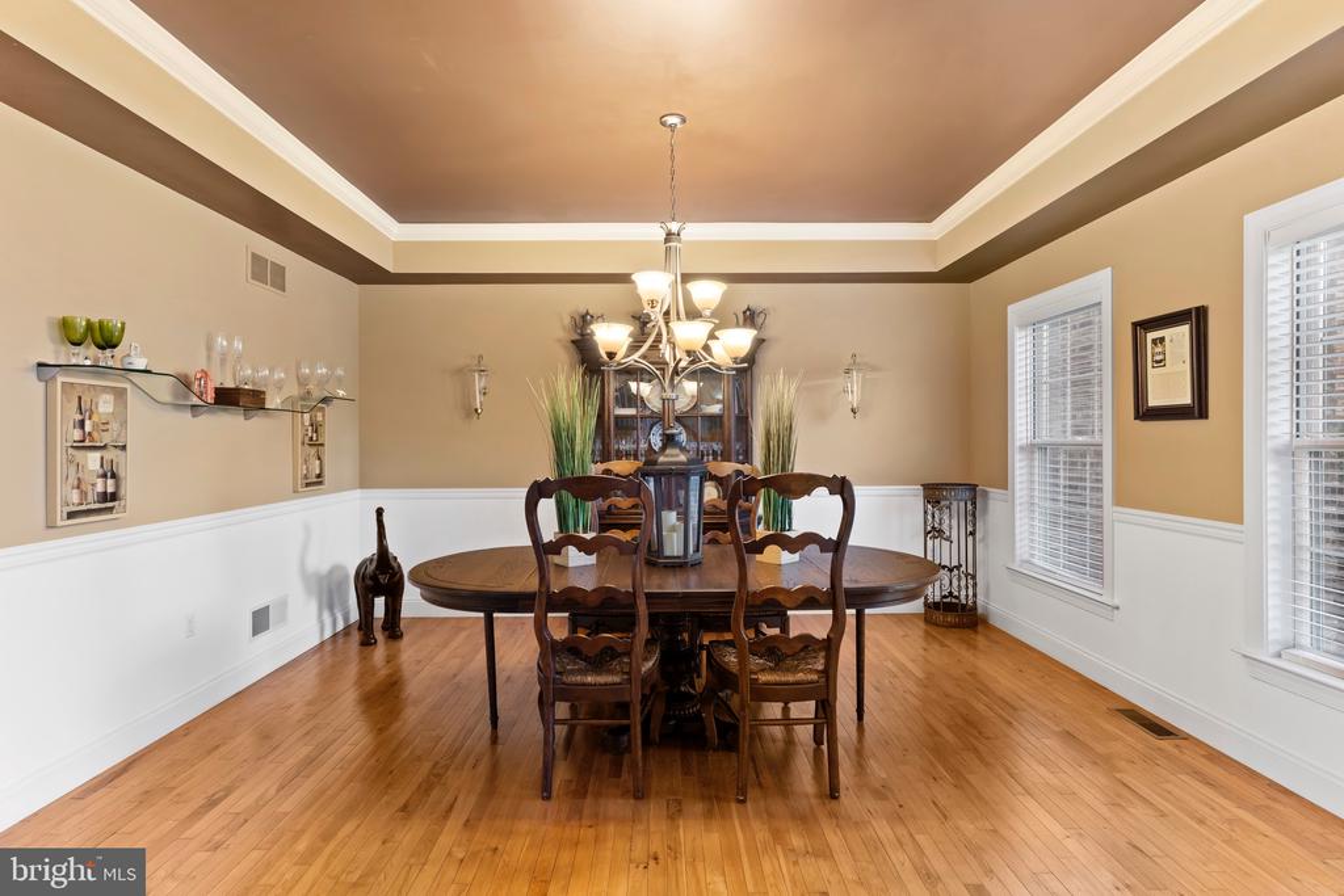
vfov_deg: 67.4
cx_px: 672
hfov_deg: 90.0
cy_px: 448
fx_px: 672
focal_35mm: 18
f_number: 8
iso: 500
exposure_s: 1/3
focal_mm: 18
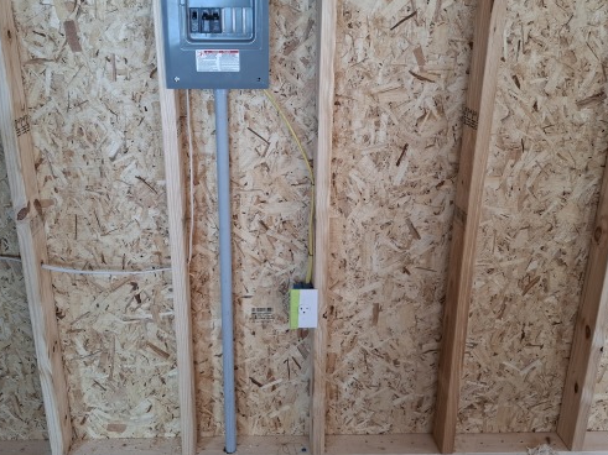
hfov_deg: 59.7
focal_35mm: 30
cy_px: 176
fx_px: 527
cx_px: 259
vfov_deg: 46.4
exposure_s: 1/100
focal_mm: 5.54
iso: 100
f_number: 1.8
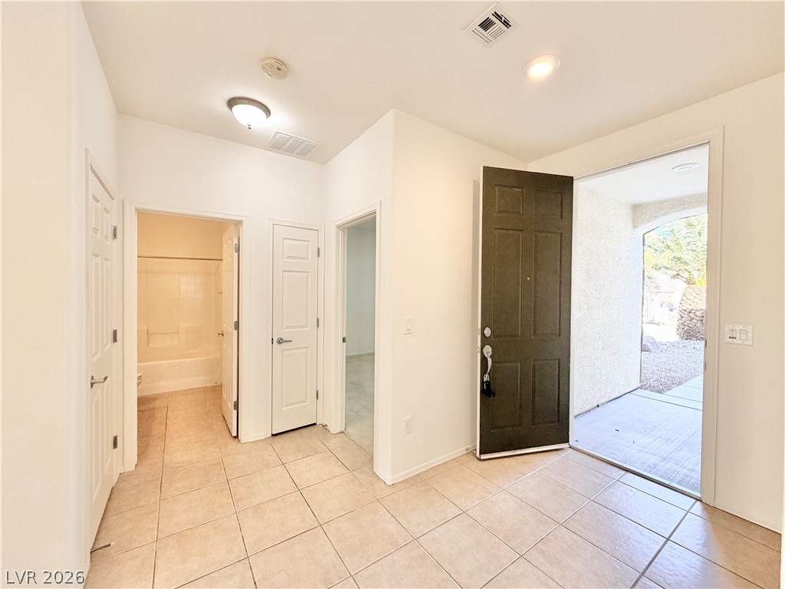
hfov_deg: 102.1
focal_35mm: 14
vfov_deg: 85.7
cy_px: 294
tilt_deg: -0.7
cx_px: 392
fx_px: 317
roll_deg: -0.2
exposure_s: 1/120
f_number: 2.2
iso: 200
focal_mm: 2.22
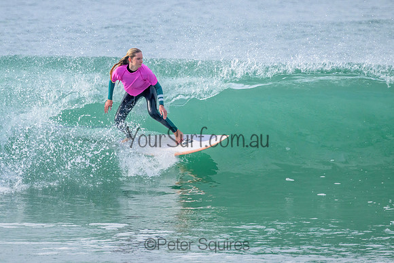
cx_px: 175
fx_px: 12050
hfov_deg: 1.9
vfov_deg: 1.2
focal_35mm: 1101
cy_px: 107
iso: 2200
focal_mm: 800
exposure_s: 1/2000
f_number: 11
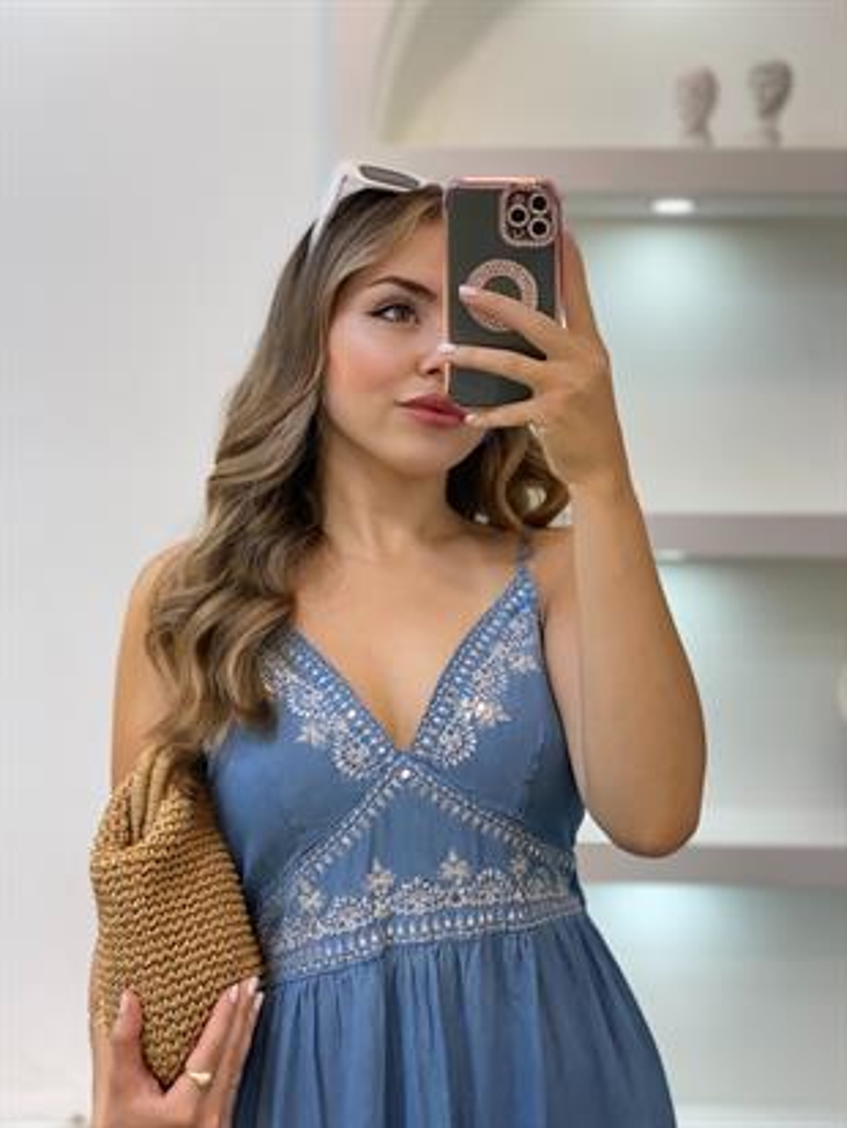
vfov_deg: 36.8
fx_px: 1696
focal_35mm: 52
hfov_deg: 28.0
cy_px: 564
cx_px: 424
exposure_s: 1/100
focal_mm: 6
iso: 100
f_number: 2
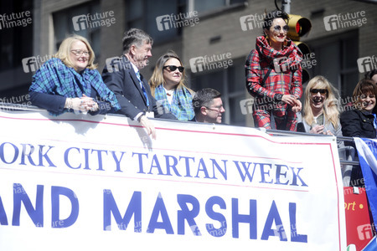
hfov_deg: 12.5
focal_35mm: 165
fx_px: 1728
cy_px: 126
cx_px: 188
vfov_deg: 8.3
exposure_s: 1/3200
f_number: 6.3
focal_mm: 165
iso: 400
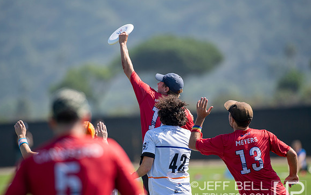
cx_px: 155
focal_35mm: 461
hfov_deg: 4.6
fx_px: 3908
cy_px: 103
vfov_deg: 2.9
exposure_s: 1/2500
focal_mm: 300
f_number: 3.2
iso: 220
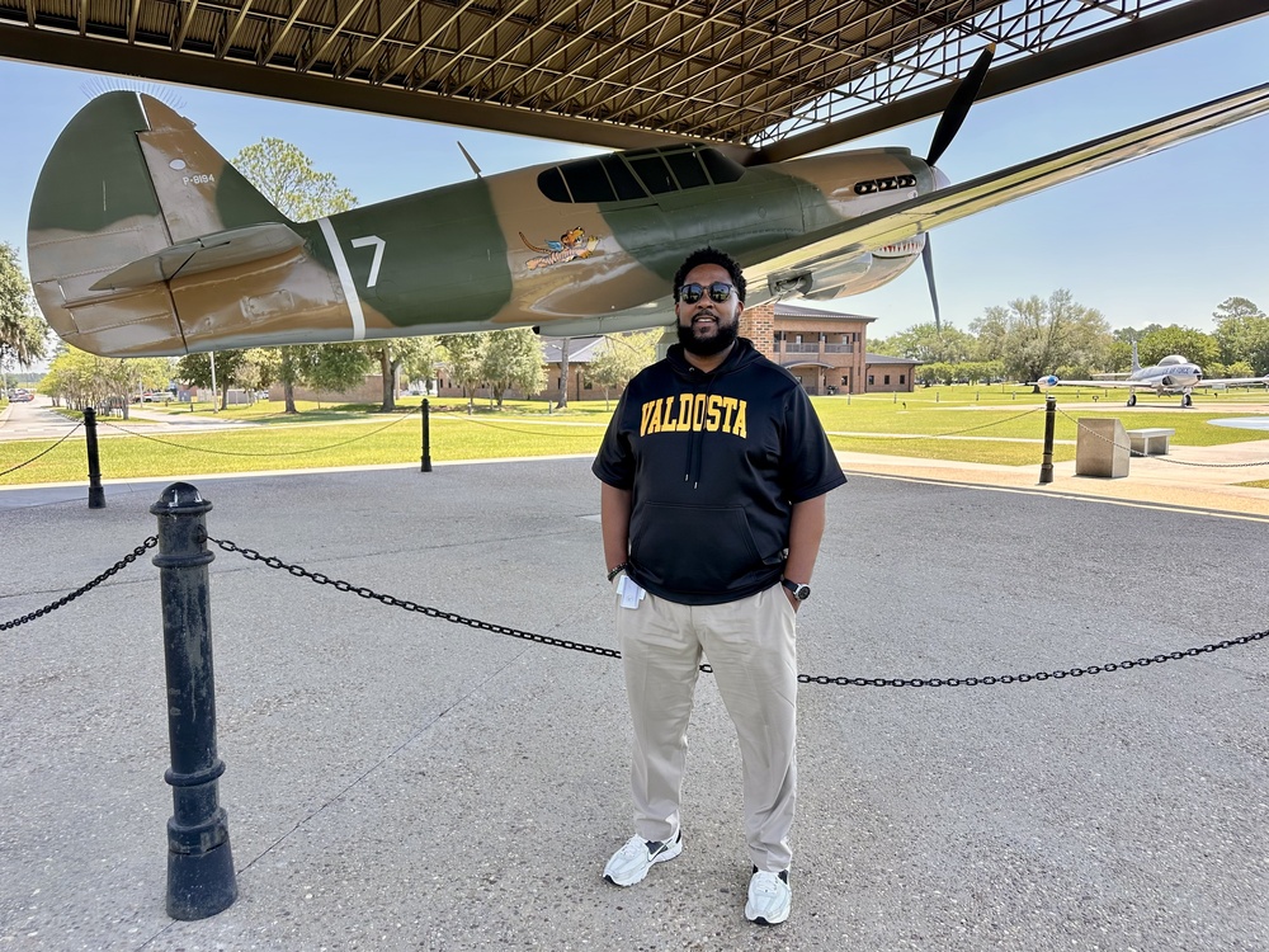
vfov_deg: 56.8
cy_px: 476
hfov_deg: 71.6
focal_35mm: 24
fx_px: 880
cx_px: 634
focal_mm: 6.86
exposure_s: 1/843
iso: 80
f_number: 1.78
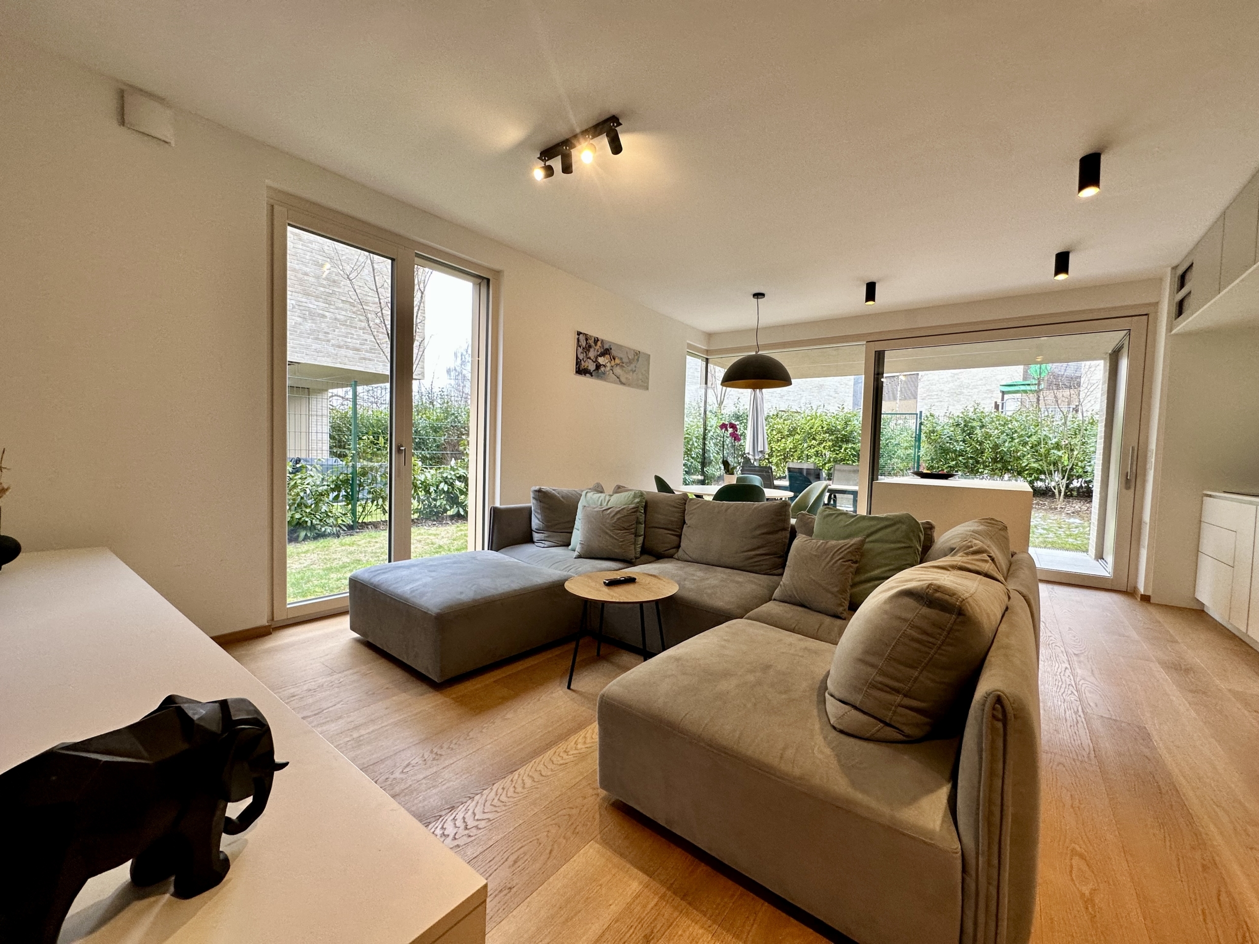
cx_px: 630
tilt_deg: -3.2
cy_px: 472
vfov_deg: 85.7
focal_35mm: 14
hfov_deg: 102.1
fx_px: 509
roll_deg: -2.5
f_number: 2.2
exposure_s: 1/100
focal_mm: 2.22
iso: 100
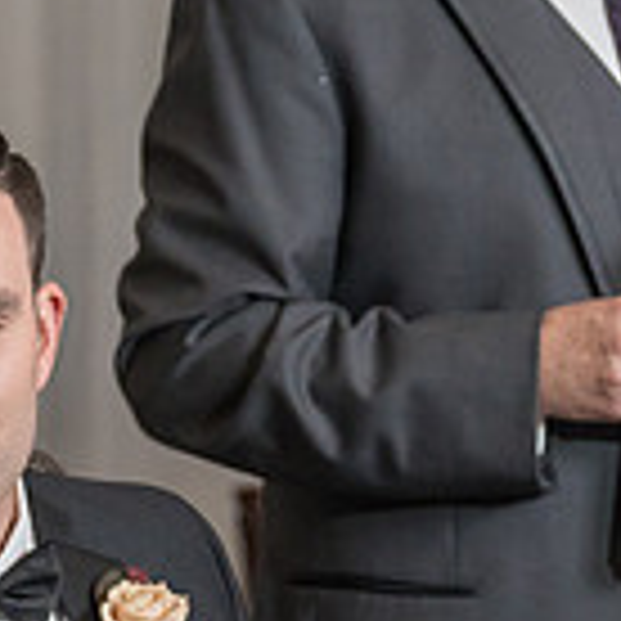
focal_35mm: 511
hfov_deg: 3.4
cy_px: 331
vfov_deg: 3.4
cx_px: 241
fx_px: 10371
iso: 2000
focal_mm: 126
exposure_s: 1/200
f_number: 4
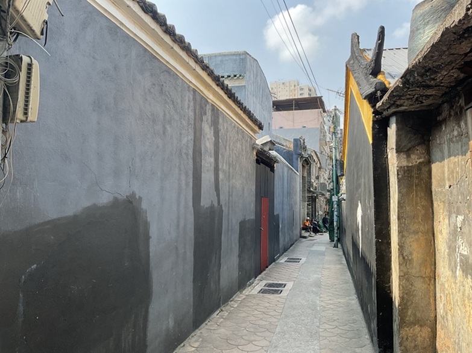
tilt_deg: +2.7
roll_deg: +0.1
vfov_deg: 48.2
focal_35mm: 29
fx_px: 395
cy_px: 176
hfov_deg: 61.7
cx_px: 236
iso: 16
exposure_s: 1/534
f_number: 1.8
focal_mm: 3
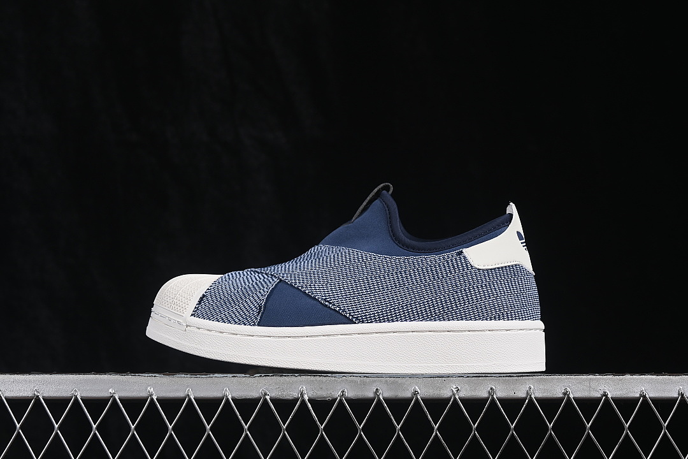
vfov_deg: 18.2
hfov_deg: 27.0
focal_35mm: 75
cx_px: 344
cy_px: 230
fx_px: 1433
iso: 160
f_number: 8
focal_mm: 50
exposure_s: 1/80
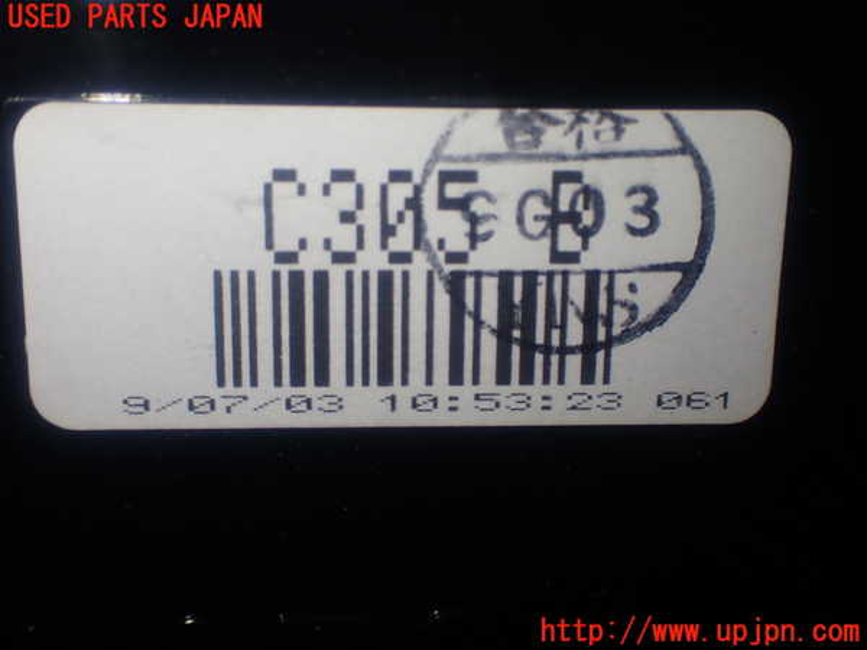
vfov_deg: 29.1
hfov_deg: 38.2
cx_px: 434
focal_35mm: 50
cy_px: 325
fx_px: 1252
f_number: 3.2
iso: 125
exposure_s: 1/100
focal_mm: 9.01
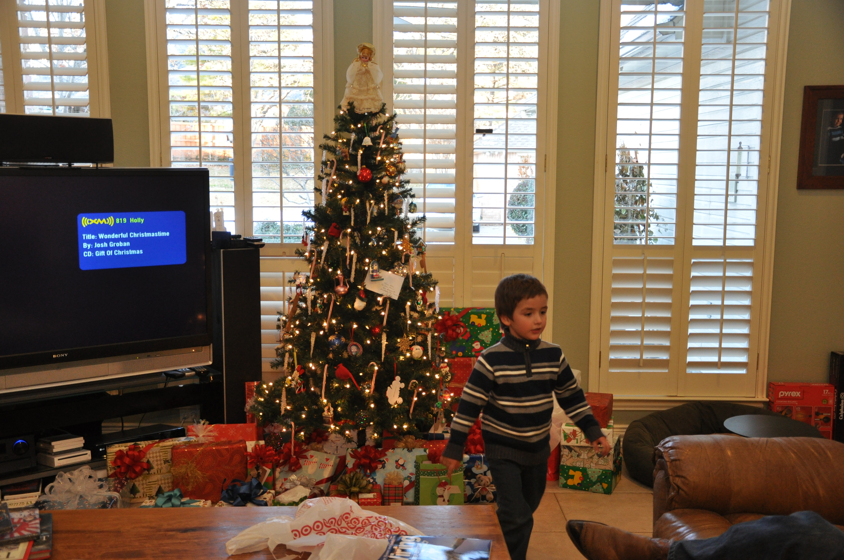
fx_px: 878
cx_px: 422
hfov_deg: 51.3
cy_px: 280
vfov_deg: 35.4
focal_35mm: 38
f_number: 4
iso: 800
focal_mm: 25
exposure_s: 1/60
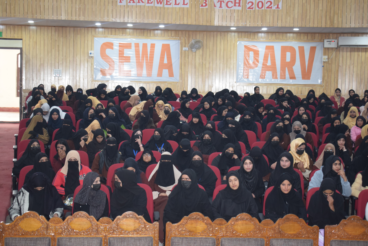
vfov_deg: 25.1
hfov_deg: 36.9
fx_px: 552
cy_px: 123
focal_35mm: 54
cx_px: 184
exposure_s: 1/60
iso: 1100
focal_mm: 36
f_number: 4.8
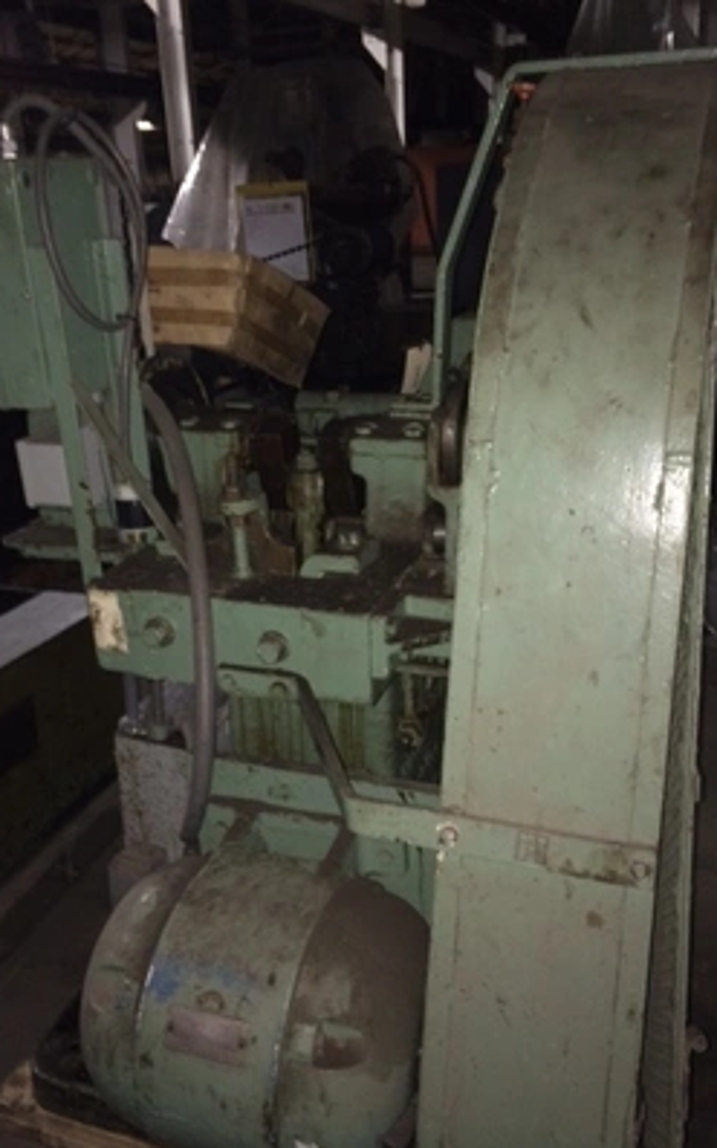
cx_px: 344
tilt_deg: -20.6
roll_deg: +4.5
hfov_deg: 40.6
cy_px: 575
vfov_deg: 61.2
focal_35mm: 31
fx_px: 970
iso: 250
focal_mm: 4.15
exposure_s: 1/16
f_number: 2.2
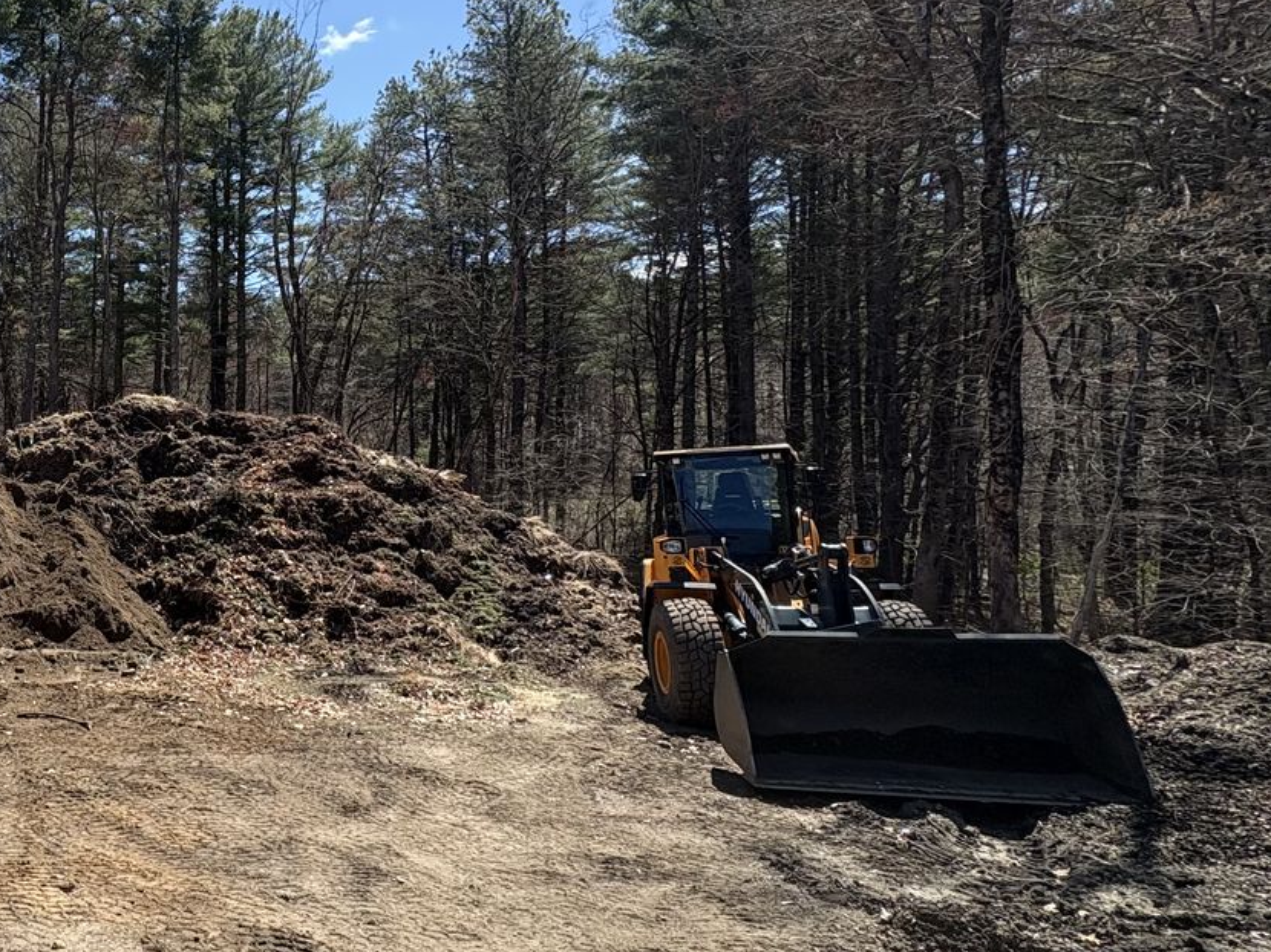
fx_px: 991
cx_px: 66
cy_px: 413
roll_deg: +1.4
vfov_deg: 51.2
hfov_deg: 54.4
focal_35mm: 27
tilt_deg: +0.5
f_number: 2.2
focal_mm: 2.22
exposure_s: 1/899
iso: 50
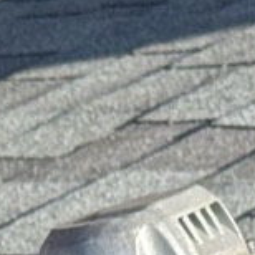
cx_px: 8
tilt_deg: -26.3
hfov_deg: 4.0
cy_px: -55
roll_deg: +0.7
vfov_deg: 4.0
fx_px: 3684
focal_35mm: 442
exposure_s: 1/1637
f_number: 1.78
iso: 64
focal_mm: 6.76
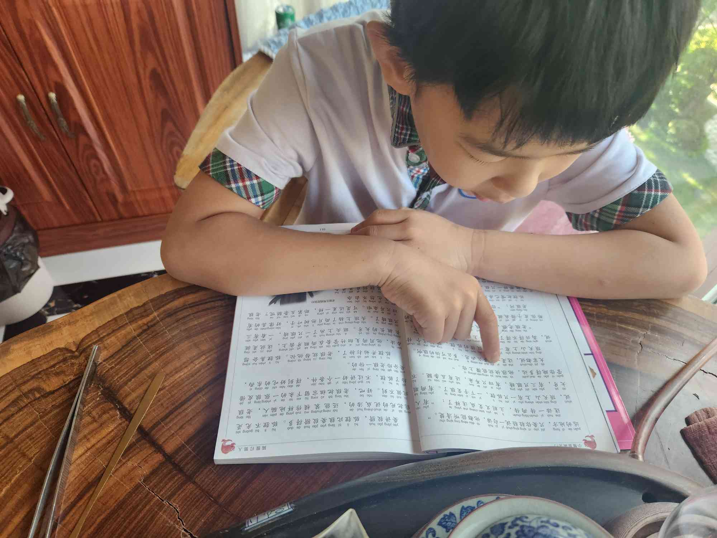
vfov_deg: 58.9
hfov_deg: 73.9
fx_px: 476
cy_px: 269
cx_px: 358
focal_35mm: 23
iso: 200
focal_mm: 5.4
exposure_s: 1/182
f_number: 1.8
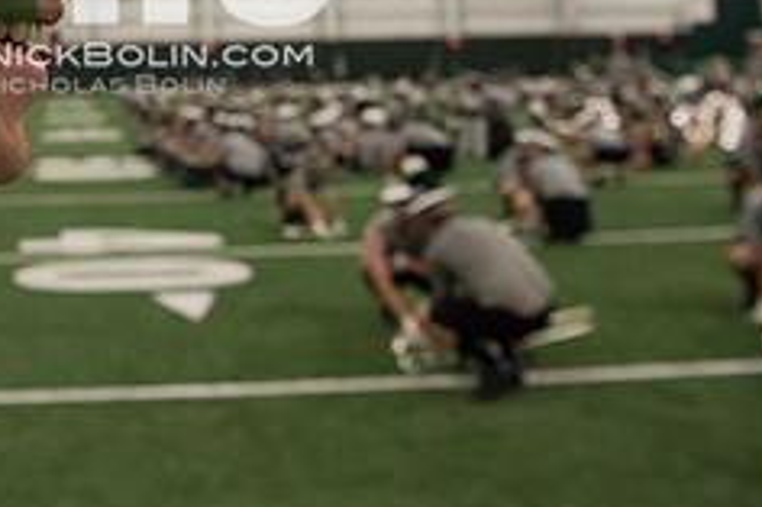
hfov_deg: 32.4
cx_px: 90
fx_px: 1248
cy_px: -60
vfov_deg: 21.7
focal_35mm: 59
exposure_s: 1/400
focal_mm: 24
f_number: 4
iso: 3200
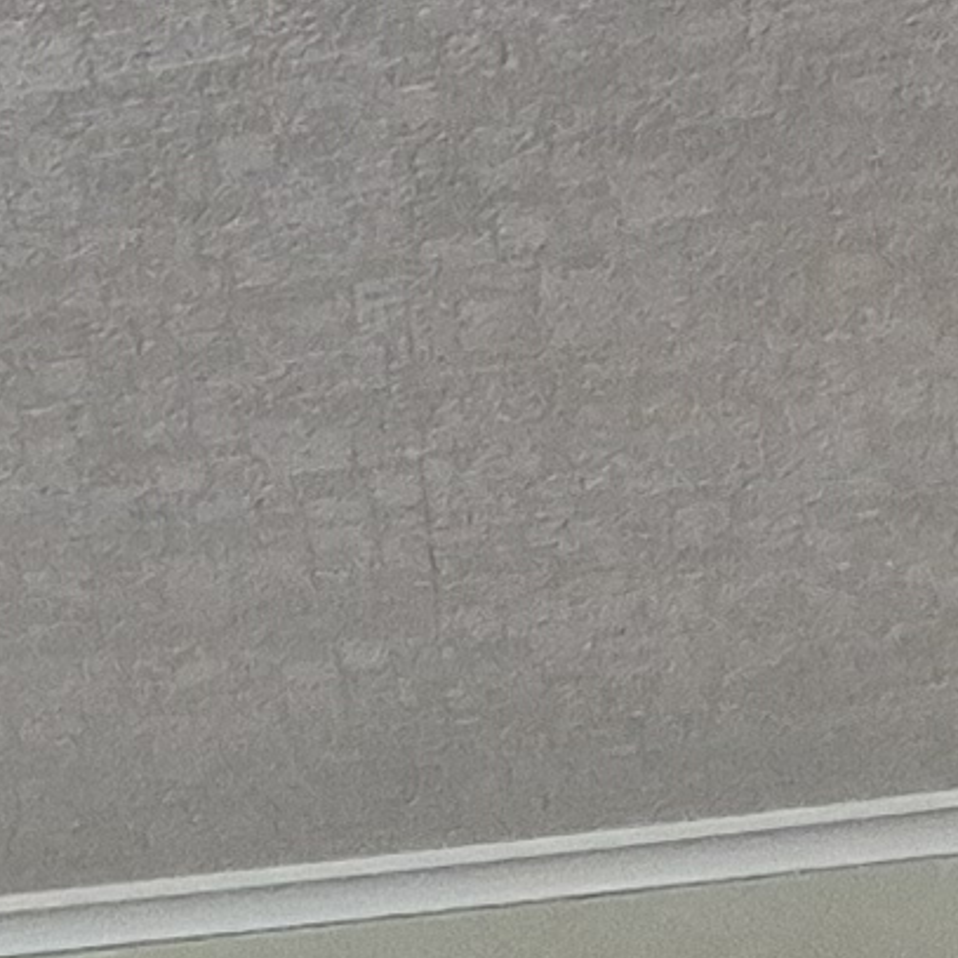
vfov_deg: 7.3
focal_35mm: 200
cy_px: 3302
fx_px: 6262
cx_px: -3027
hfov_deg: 6.7
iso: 320
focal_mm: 5.4
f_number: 1.8
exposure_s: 1/120
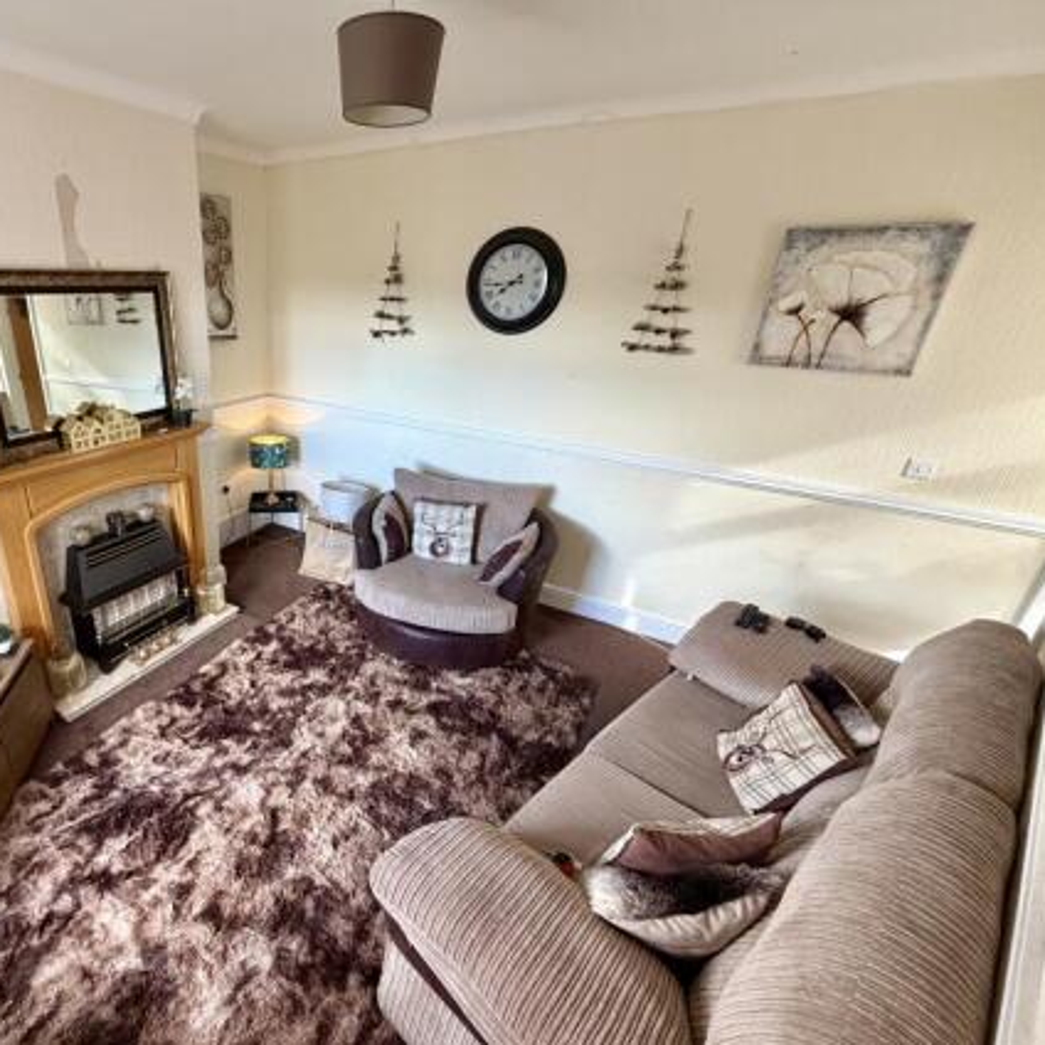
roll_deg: -0.9
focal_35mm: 17
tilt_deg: -24.8
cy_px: 534
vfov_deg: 84.0
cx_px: 334
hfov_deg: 80.7
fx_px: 581
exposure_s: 1/50
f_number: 2.2
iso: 160
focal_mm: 2.22
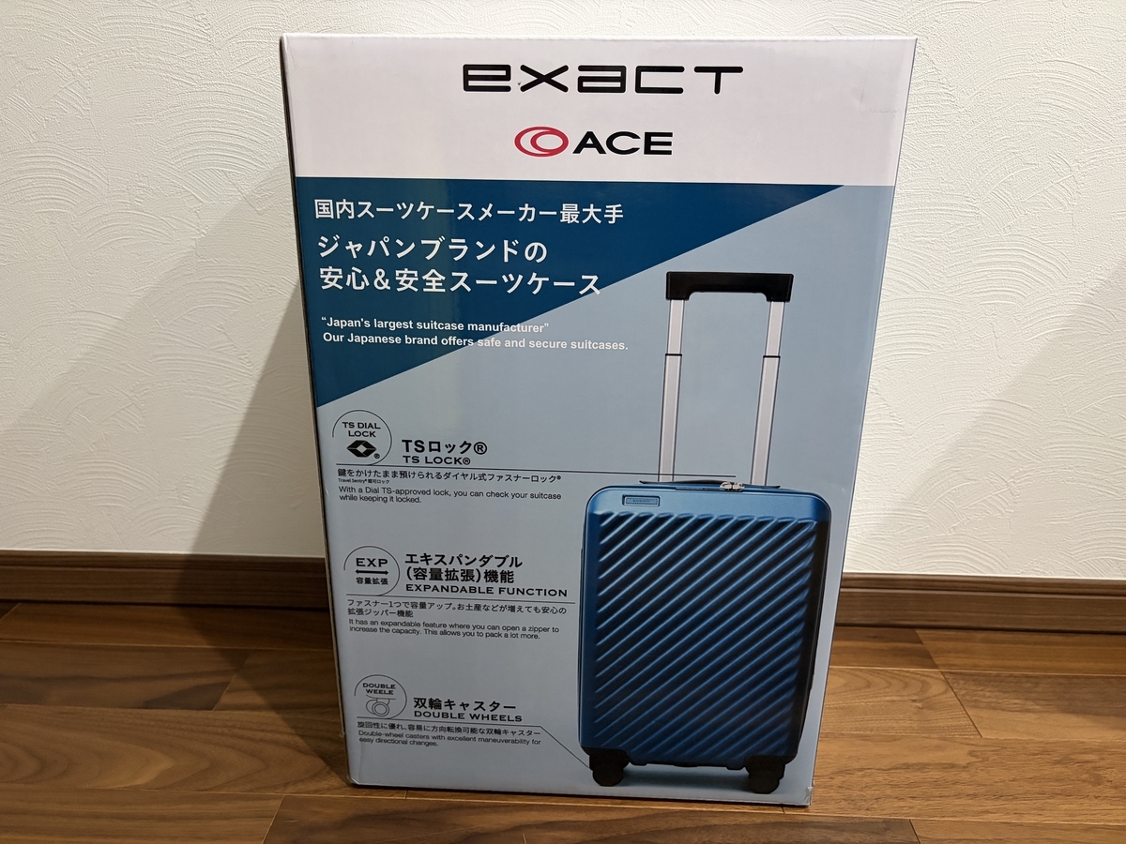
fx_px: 846
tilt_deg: -19.5
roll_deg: -0.3
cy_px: 422
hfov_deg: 67.3
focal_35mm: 26
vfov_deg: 53.1
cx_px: 563
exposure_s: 1/50
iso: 400
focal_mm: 5.96
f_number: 1.6
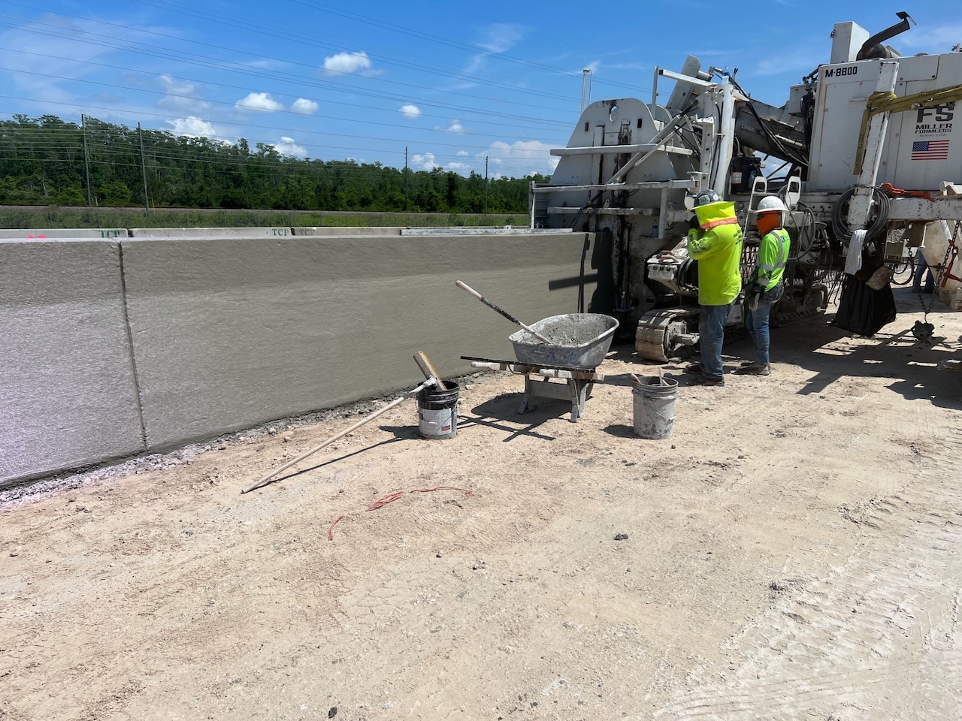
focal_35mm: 26
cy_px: 360
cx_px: 481
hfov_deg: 67.3
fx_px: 723
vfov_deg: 53.1
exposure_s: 1/8696
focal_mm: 5.7
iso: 50
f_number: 1.5
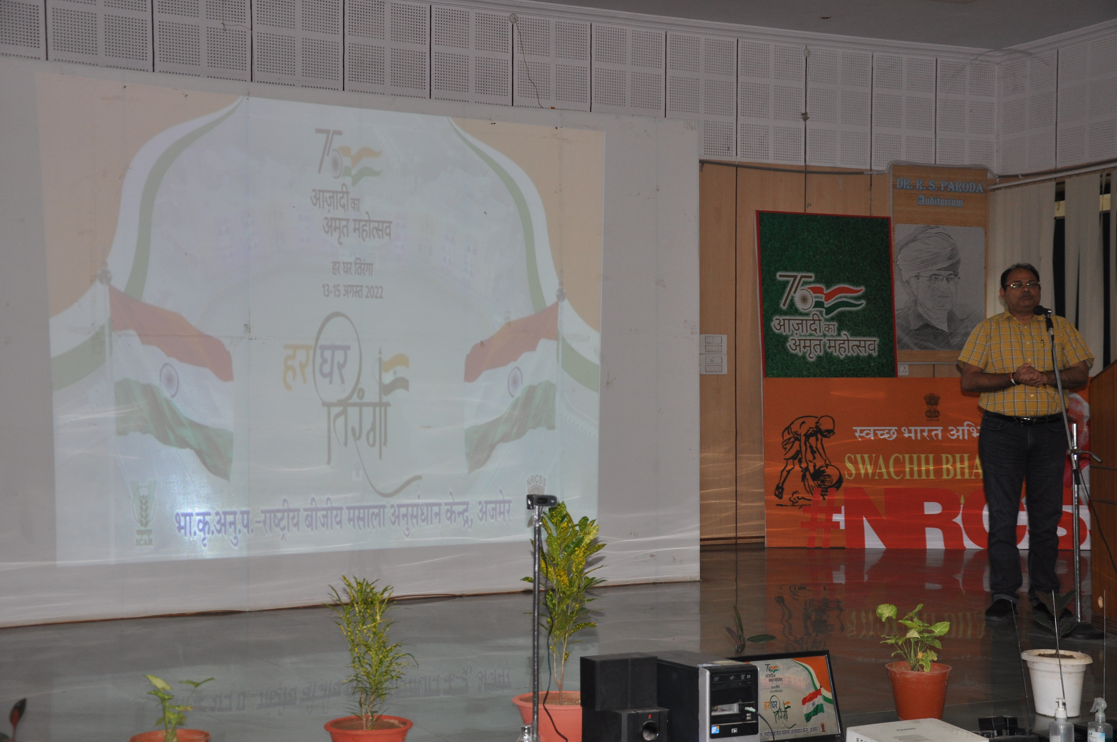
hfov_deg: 35.1
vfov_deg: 23.7
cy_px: 371
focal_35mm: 57
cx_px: 558
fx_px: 1766
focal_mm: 38
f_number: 4.5
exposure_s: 1/60
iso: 400
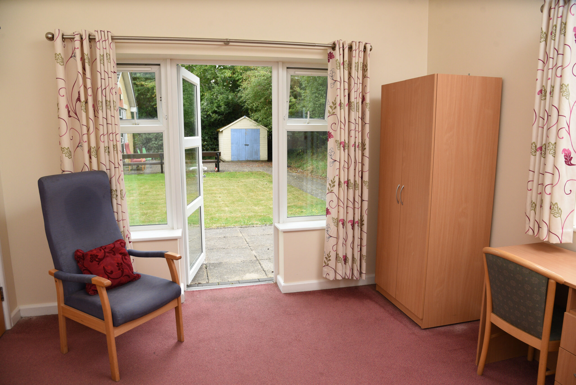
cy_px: 192
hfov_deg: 73.7
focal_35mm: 24
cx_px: 288
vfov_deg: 53.2
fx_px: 384
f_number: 5.6
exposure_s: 1/180
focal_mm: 24
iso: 800
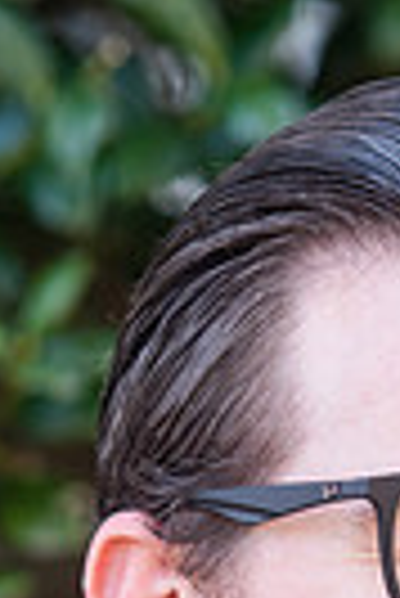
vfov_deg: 2.7
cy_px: 827
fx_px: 12616
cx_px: 77
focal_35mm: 759
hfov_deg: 1.8
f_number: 3.5
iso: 160
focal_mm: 150
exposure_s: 1/250
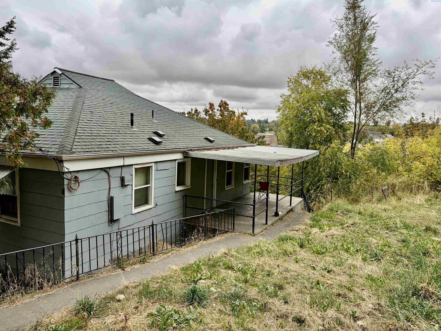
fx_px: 331
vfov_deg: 53.1
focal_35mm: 26
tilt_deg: -6.1
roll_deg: -1.3
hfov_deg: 67.3
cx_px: 220
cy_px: 166
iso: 50
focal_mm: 5.96
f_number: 1.6
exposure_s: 1/1550
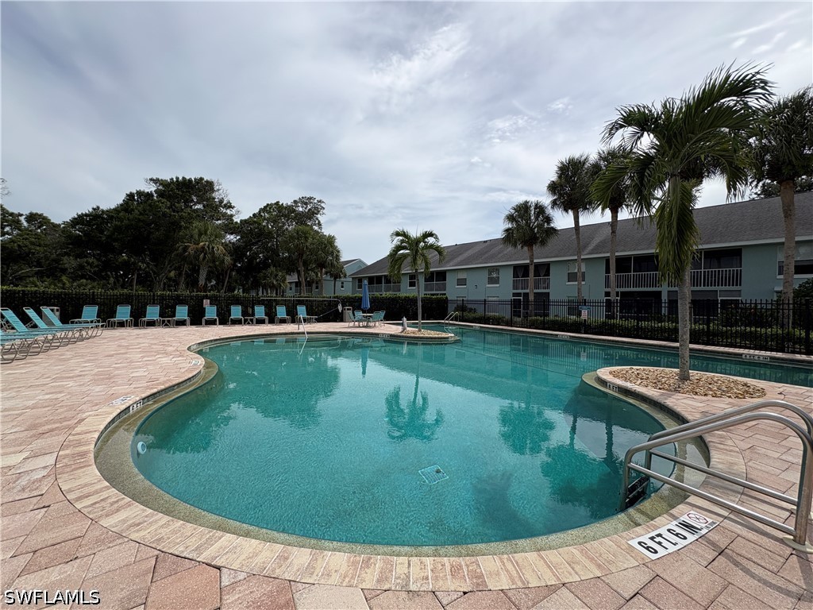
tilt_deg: -0.6
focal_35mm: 14
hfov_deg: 102.1
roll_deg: -0.7
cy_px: 305
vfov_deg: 85.7
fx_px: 329
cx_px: 406
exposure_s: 1/2874
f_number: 2.2
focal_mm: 2.22
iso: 50
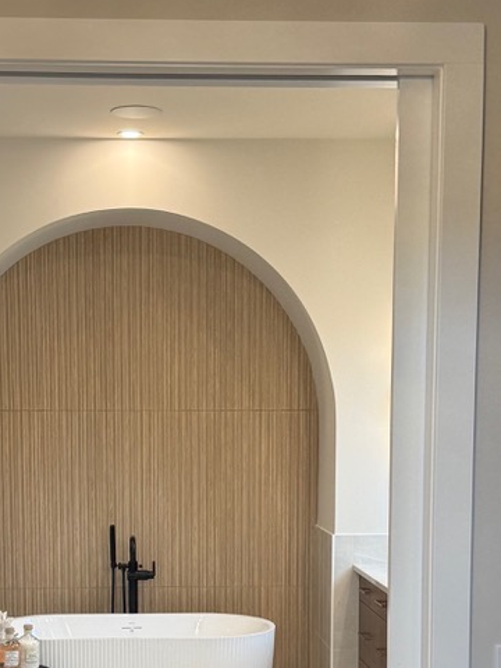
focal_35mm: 64
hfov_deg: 22.9
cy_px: 548
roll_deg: +1.2
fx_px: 1235
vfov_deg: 29.5
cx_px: 175
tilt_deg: -5.5
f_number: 1.78
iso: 160
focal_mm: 6.76
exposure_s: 1/120
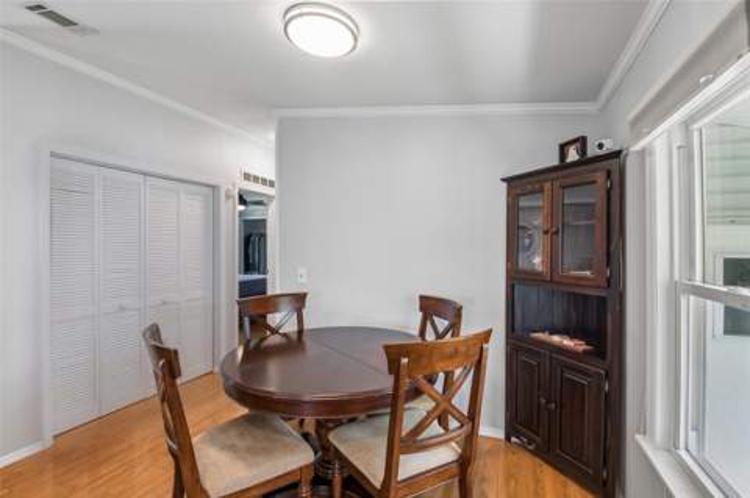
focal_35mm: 17
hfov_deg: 93.3
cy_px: 249
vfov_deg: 70.3
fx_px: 354
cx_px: 375
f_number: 8
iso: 400
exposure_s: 1/20
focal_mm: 17
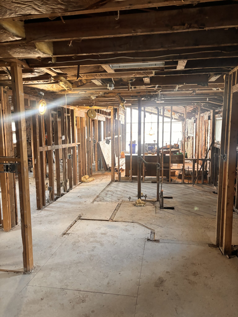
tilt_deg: -7.2
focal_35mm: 26
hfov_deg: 53.1
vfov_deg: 67.3
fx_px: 238
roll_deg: -0.3
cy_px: 158
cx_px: 119
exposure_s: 1/60
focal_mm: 5.96
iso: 320
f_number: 1.6
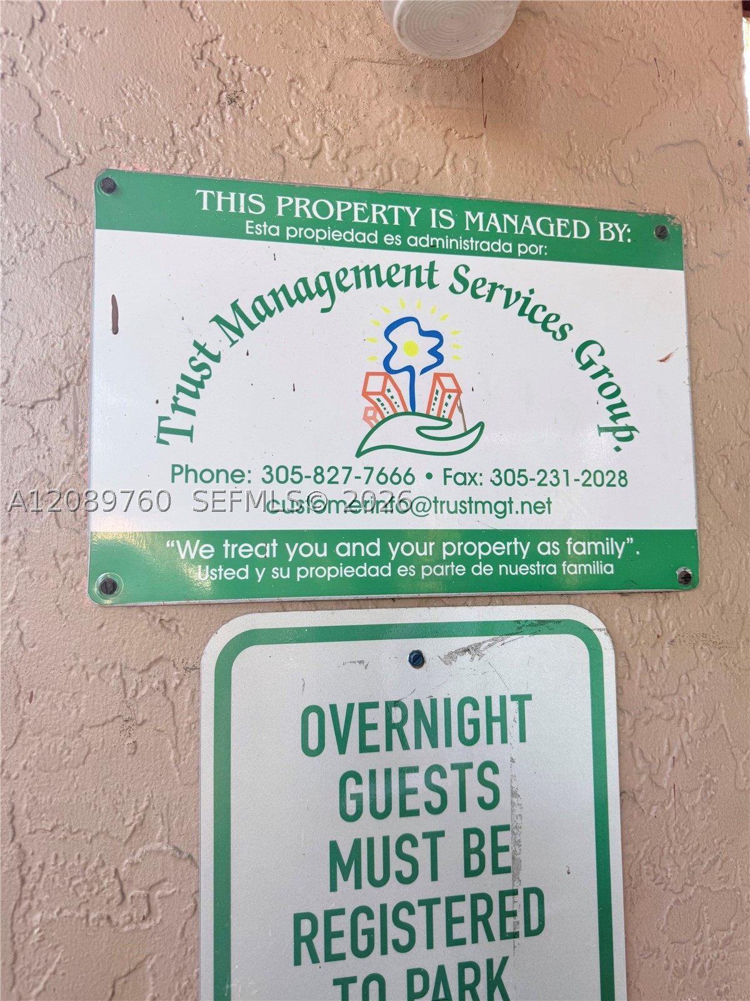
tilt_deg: +4.7
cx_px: 375
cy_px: 500
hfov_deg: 56.8
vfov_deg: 71.6
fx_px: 693
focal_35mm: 24
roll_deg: +0.3
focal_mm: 6.76
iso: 64
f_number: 1.78
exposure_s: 1/287
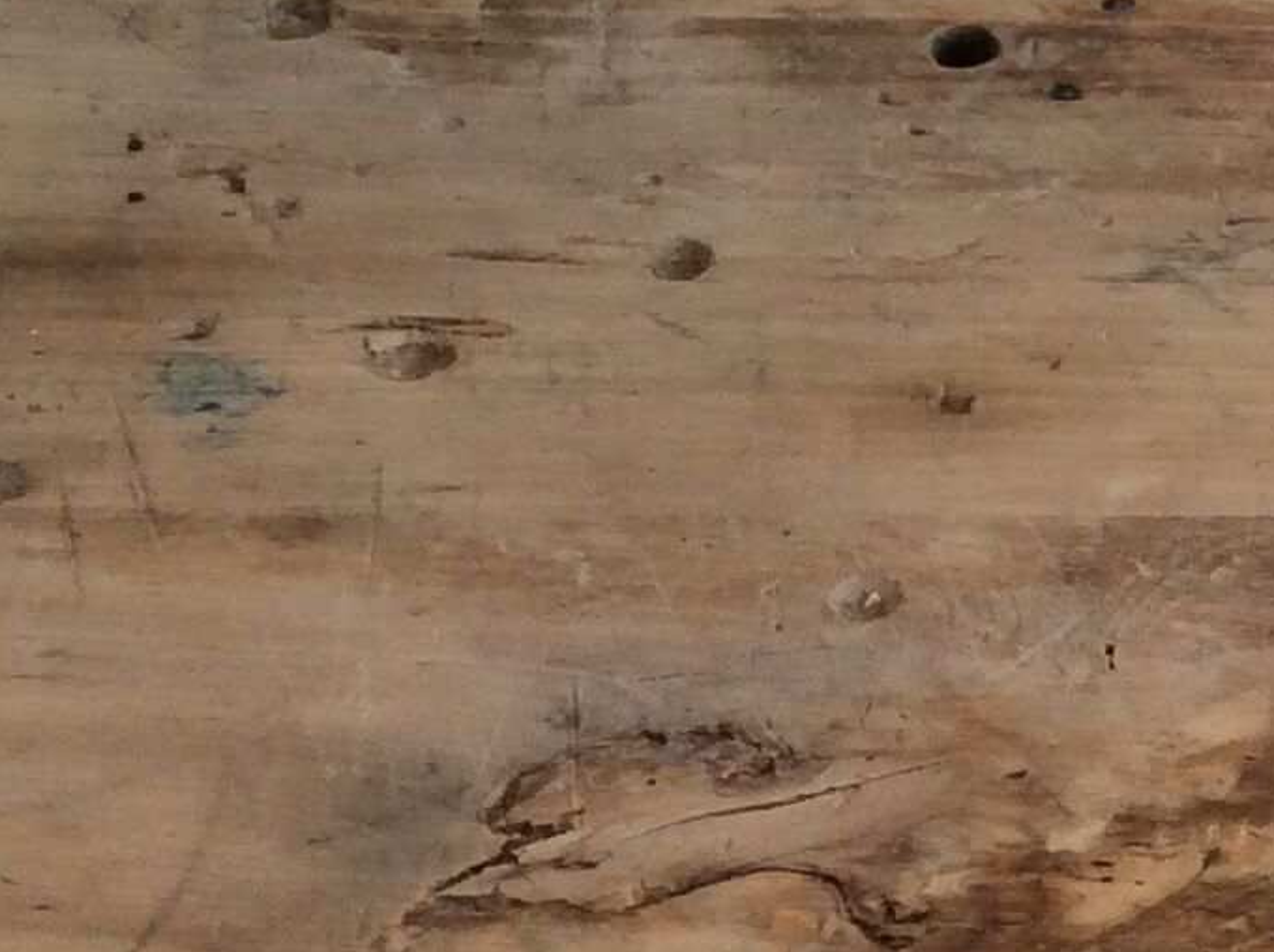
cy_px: 1108
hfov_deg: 15.7
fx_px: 4484
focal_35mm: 122
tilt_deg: -53.2
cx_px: 1435
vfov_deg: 11.9
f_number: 2.4
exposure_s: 1/50
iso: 40
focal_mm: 3.3
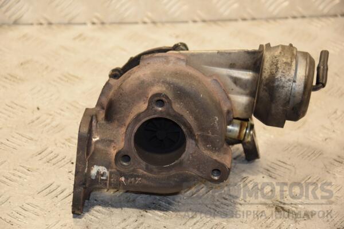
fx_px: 1319
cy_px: 114
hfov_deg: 14.9
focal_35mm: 138
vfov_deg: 9.9
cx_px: 172
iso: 800
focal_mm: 92
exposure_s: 1/125
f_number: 5.6
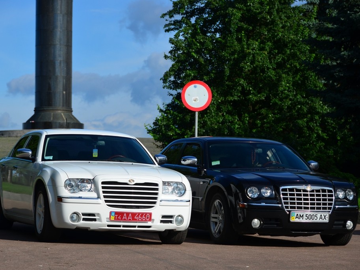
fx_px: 1196
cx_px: 174
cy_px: 136
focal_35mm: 115
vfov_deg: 12.9
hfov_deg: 17.1
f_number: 5
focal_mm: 70
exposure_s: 1/1600
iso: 160
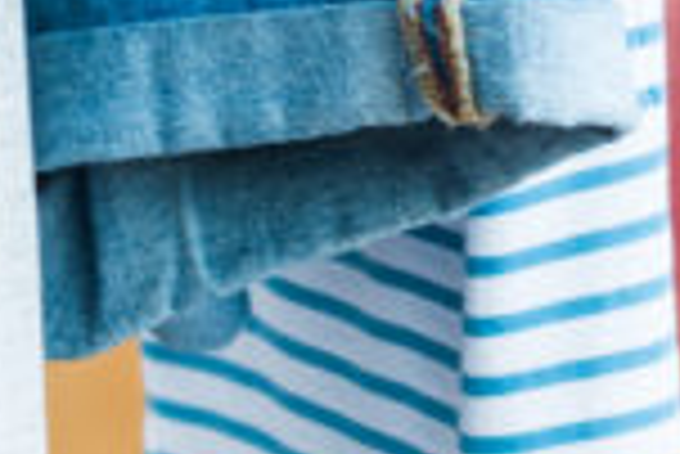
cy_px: -600
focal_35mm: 339
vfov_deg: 4.0
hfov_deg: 5.8
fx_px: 6409
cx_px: 1657
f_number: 2.8
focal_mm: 50
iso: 400
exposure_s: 1/160
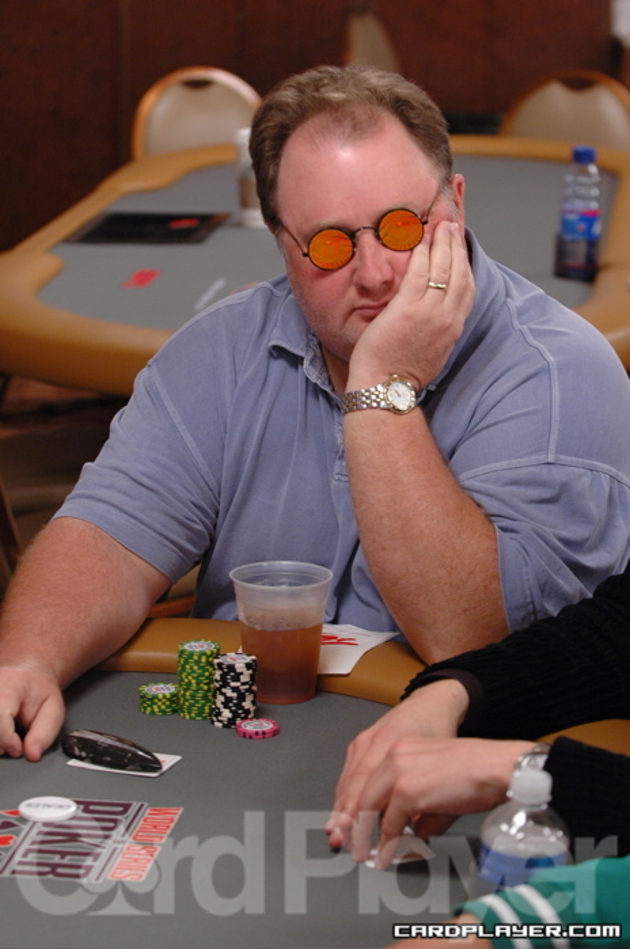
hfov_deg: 13.0
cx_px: 315
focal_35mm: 105
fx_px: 2764
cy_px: 474
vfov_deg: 19.5
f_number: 3.2
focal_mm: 70
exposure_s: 1/40
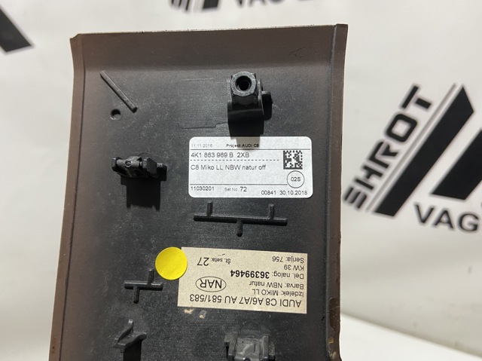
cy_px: 180
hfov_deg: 67.3
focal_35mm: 26
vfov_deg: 53.0
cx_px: 241
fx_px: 362
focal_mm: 4.25
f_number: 1.8
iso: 160
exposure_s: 1/50
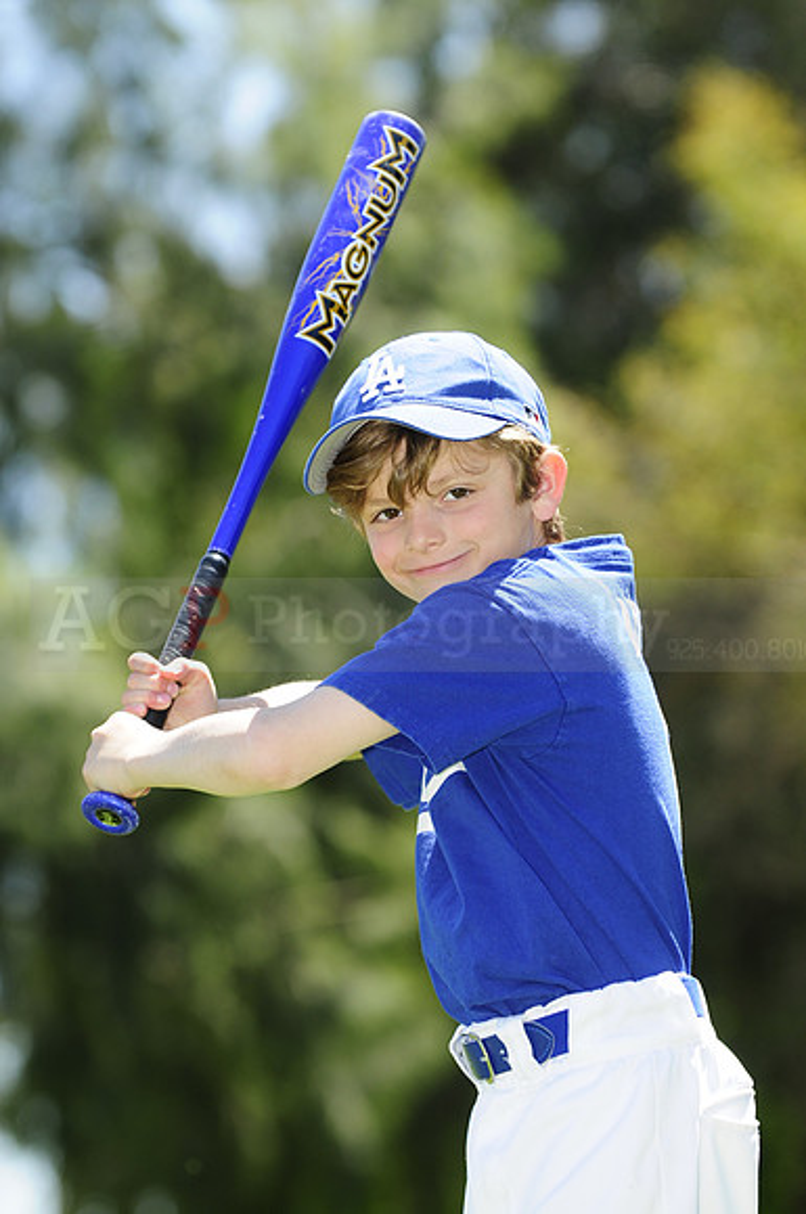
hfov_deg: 6.8
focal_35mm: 202
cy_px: 607
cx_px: 403
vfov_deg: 10.2
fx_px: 6820
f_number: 4
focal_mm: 135
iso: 200
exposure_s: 1/640
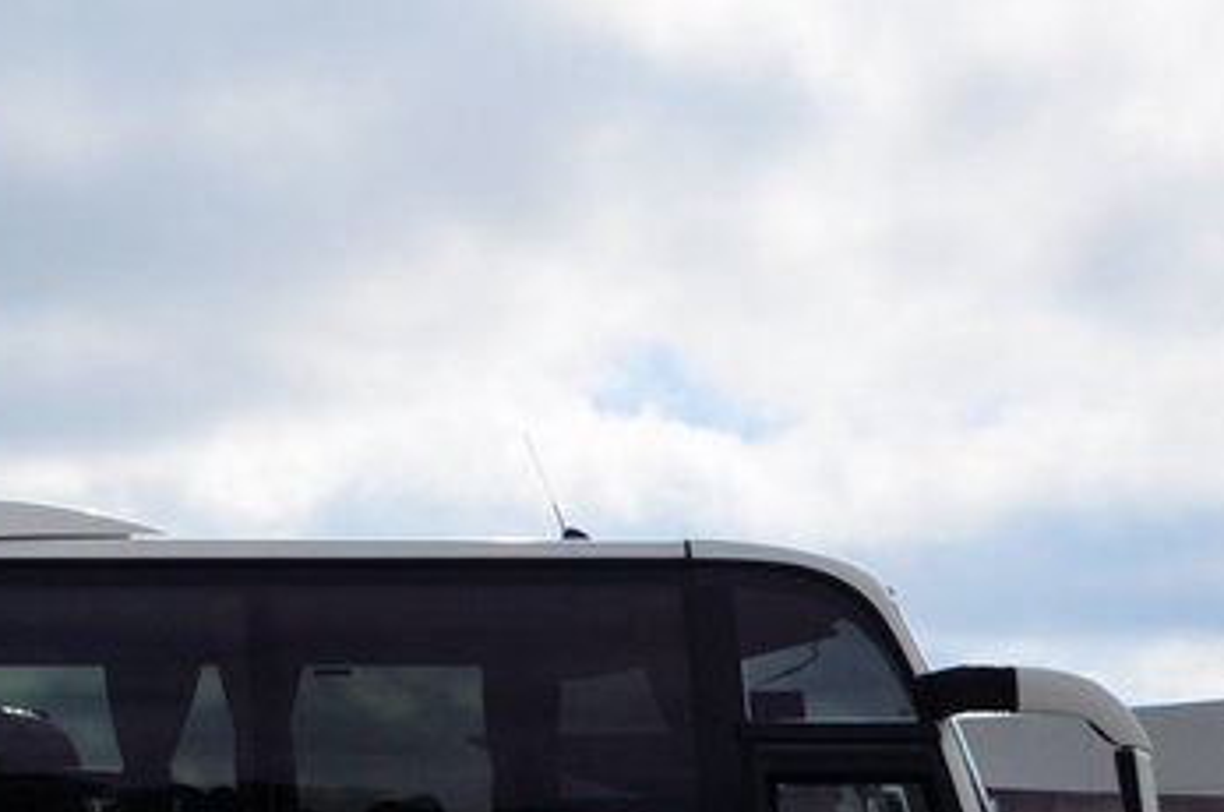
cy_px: 551
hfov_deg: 16.3
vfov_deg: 12.0
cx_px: -642
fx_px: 3869
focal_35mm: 114
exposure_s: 1/2500
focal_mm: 22
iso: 200
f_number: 5
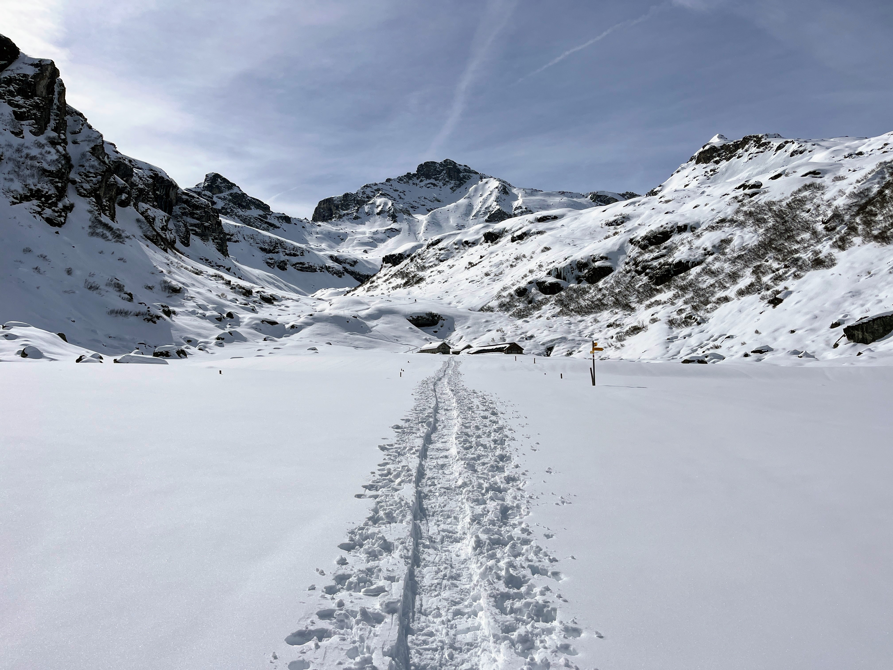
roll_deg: +0.9
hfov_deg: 67.3
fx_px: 671
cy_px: 335
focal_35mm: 26
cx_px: 446
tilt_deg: +5.8
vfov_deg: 53.1
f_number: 1.6
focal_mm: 5.1
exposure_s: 1/17241
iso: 40
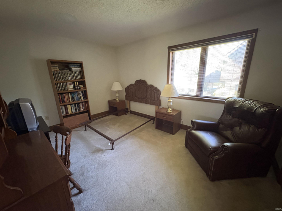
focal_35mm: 14
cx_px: 141
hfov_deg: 102.1
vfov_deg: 85.7
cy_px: 106
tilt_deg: -14.3
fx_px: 114
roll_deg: +1.5
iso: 1000
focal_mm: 2.22
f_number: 2.2
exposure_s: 1/36
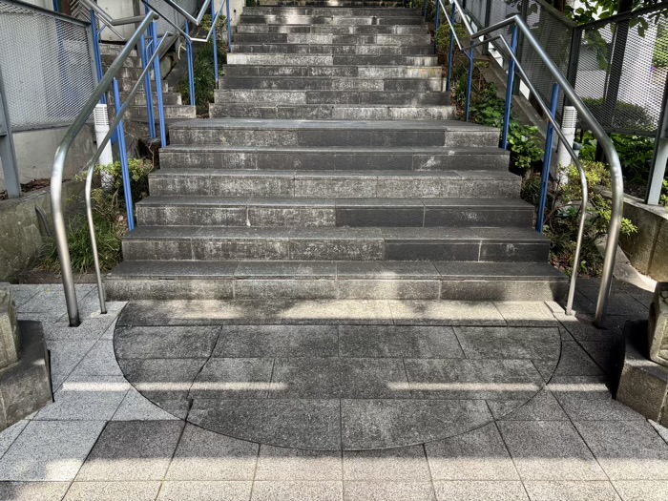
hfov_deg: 67.3
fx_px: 502
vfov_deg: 53.1
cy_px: 250
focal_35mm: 26
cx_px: 334
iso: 50
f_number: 1.6
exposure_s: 1/292
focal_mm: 5.96
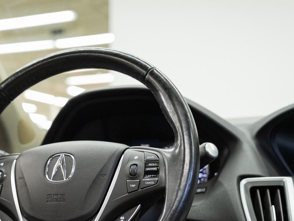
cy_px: 171
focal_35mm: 76
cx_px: 59
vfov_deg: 19.2
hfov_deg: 25.2
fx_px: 646
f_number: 4
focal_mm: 43.6
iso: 1000
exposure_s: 1/50
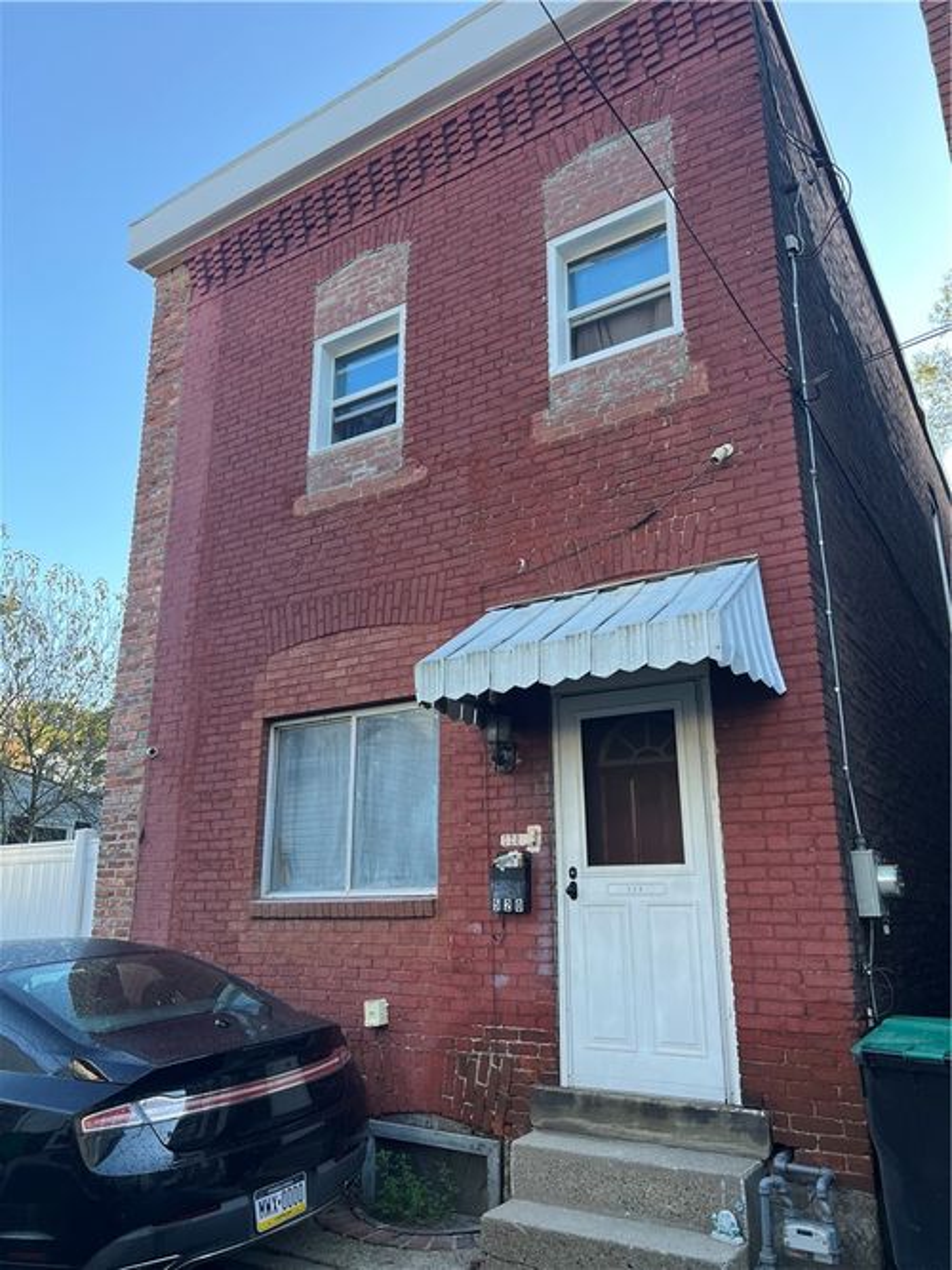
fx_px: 954
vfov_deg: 67.3
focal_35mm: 26
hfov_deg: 53.0
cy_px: 635
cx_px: 476
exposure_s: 1/215
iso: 40
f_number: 1.5
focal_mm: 5.7
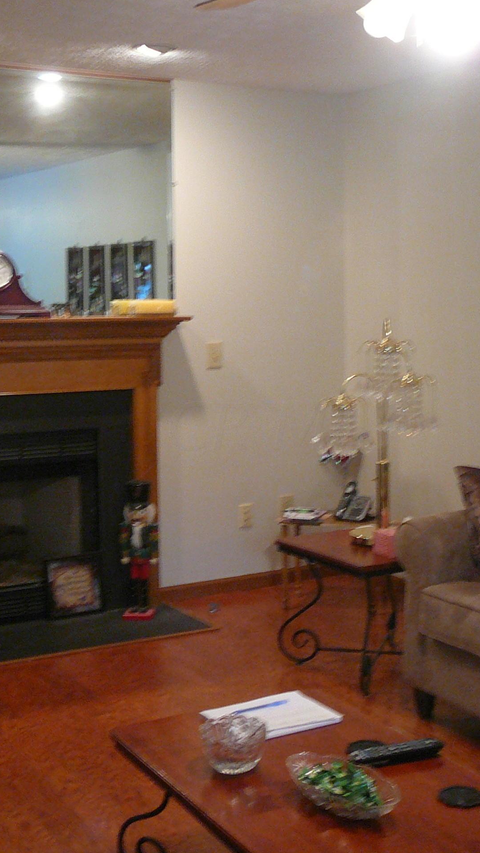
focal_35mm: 51
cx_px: 281
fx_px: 1154
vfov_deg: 40.6
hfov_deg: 23.5
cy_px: 426
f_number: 2.8
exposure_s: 1/8
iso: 200
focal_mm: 5.2
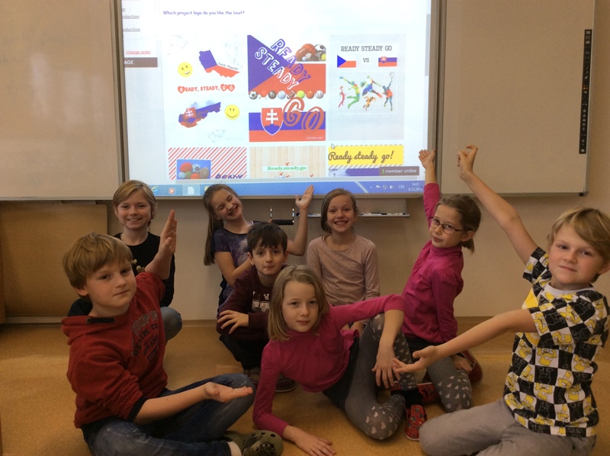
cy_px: 228
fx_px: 563
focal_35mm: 32
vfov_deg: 44.1
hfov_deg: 56.9
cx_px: 305
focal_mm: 3.3
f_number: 2.4
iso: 40
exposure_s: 1/25
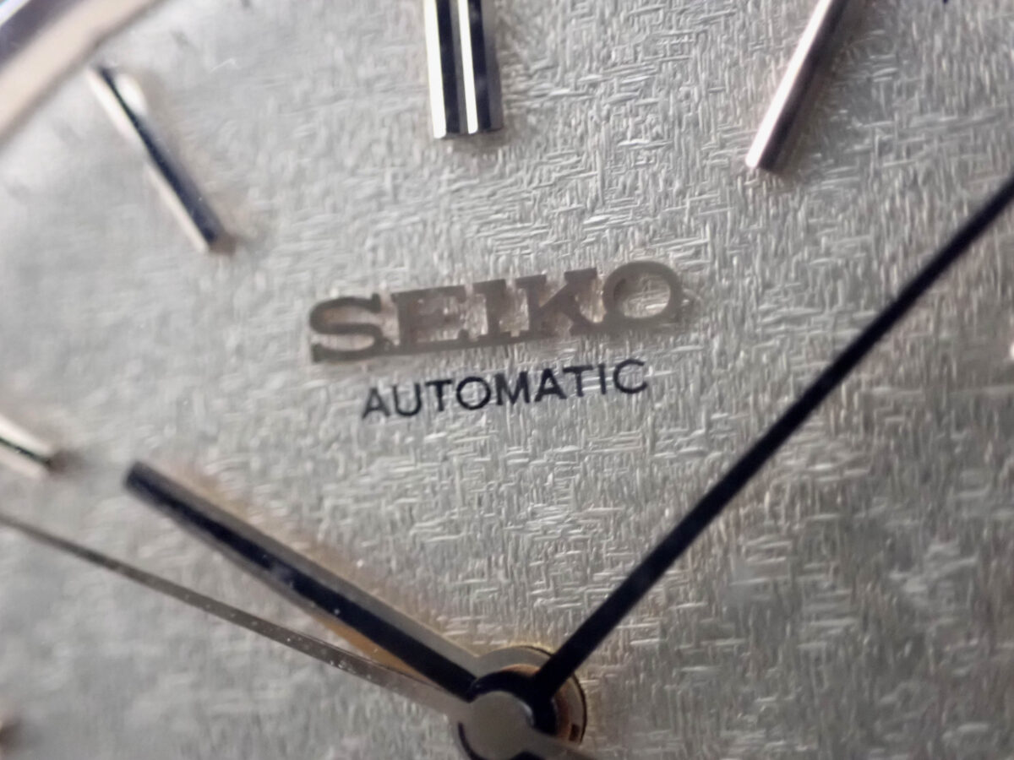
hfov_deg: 35.5
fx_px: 1582
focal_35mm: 54
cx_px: 507
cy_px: 380
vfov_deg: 27.0
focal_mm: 9.65
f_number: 3.3
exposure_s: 1/40
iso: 1600
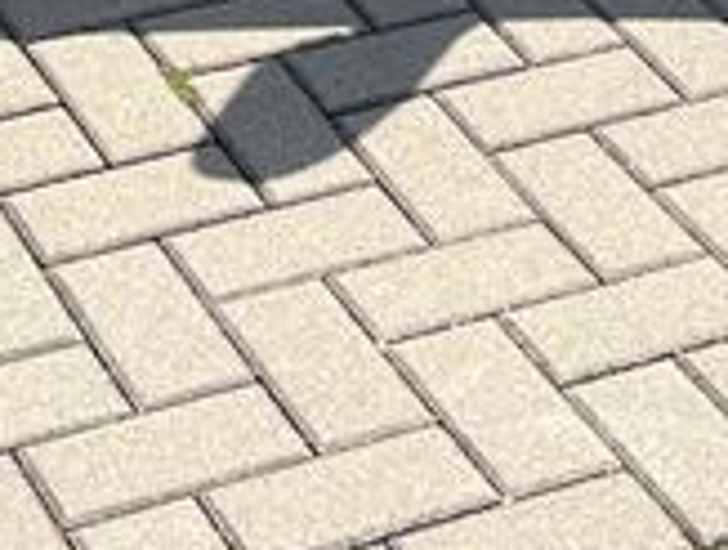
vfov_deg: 7.9
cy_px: -1127
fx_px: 3436
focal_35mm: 163
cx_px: 192
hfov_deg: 12.1
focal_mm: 5.1
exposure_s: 1/2825
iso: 50
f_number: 1.6
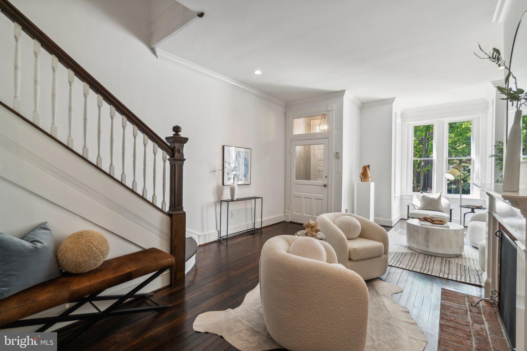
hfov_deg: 100.4
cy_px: 176
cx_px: 264
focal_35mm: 15
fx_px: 220
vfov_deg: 77.3
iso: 200
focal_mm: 10
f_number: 7.1
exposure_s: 1/20
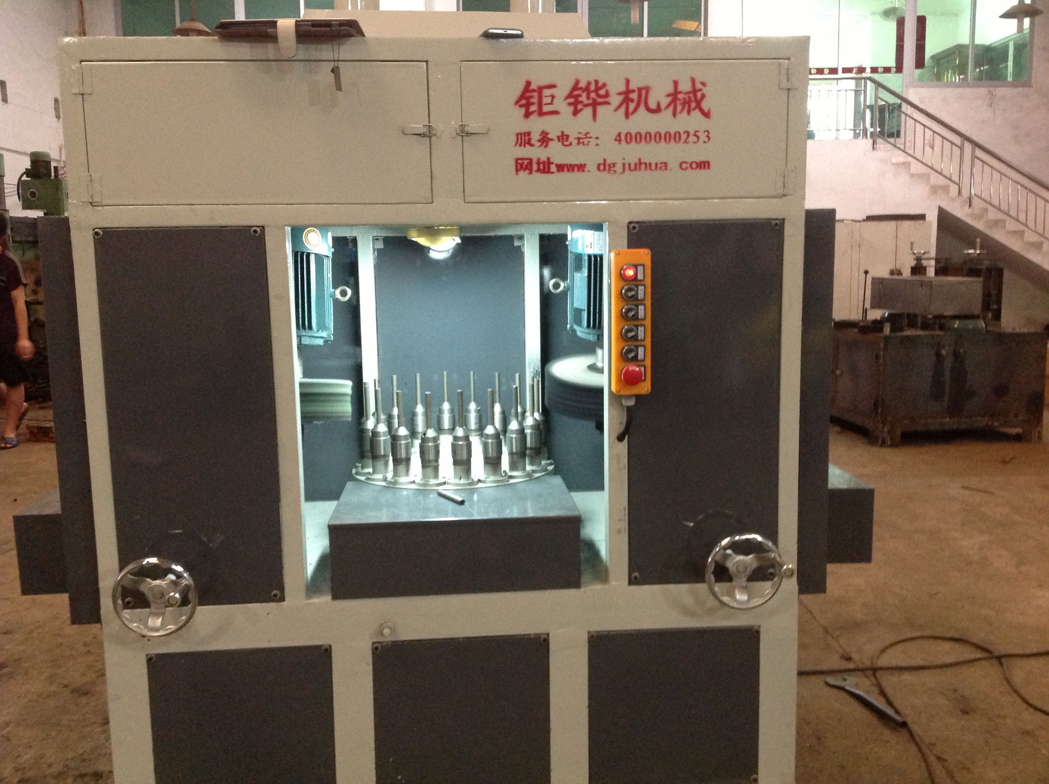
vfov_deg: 40.6
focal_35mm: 35
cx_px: 524
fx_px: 1059
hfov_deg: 52.7
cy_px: 392
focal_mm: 4.28
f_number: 2.4
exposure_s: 1/15
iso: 400
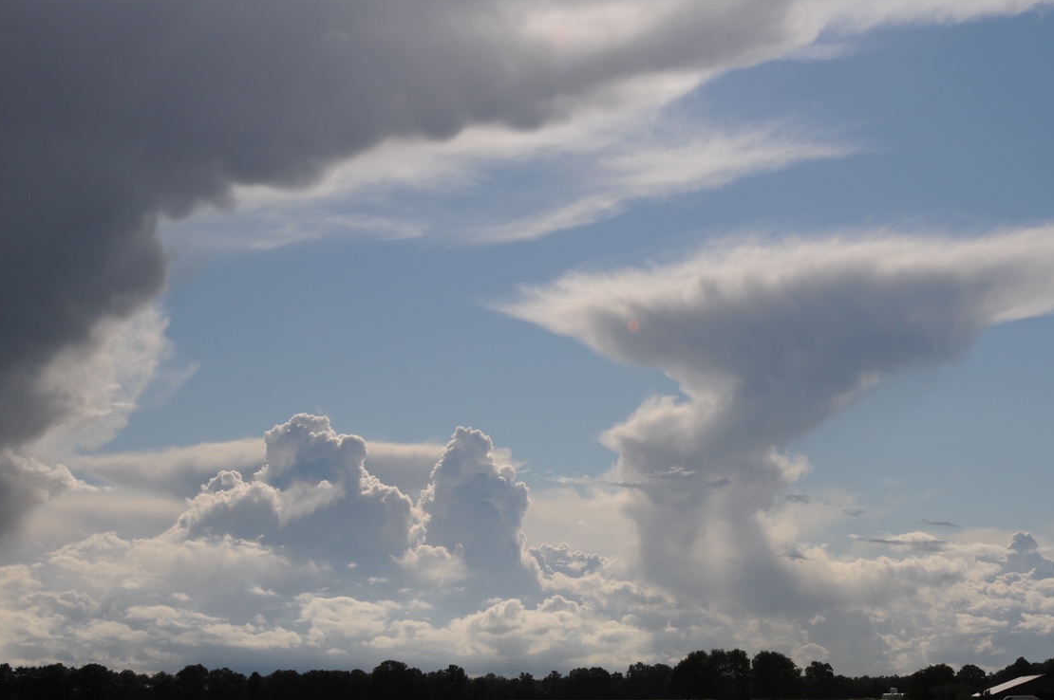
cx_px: 645
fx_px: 1715
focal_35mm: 59
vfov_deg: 23.1
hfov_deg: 34.0
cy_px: 414
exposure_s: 1/800
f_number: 14
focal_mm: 31
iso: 200
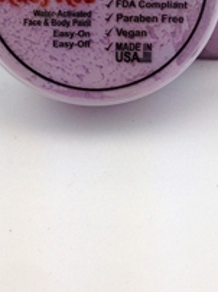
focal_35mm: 90
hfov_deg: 16.2
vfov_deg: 20.9
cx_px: 193
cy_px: -20
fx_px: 757
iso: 50
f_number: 2.4
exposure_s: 1/169
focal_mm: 4.12
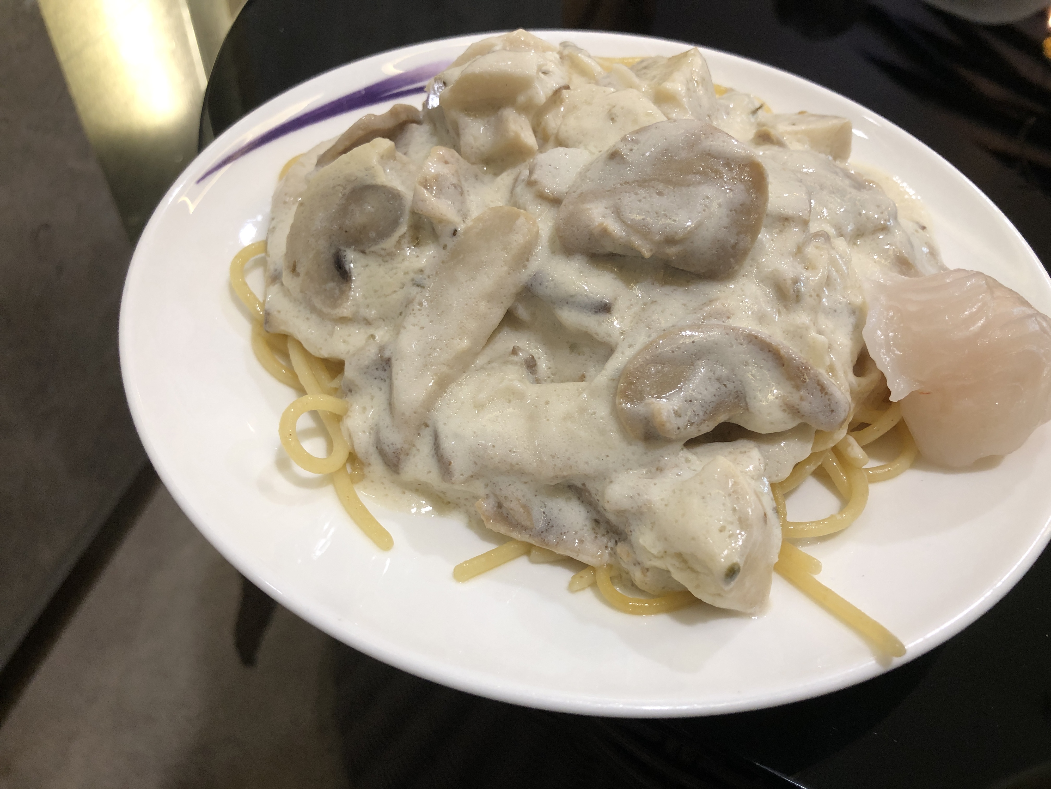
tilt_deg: -49.5
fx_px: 850
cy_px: 394
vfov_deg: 49.7
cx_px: 526
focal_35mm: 28
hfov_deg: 63.4
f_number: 1.8
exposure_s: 1/17
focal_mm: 3.99
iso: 40
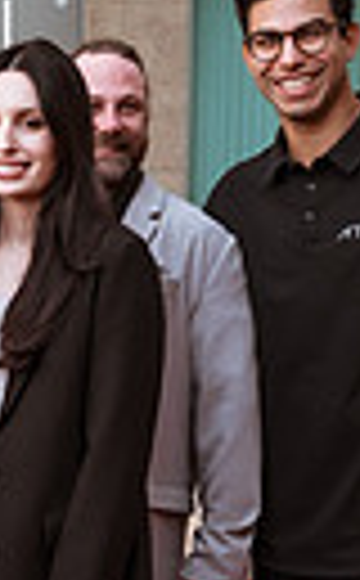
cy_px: 434
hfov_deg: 13.3
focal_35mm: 92
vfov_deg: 22.4
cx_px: -180
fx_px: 1452
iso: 1600
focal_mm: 20
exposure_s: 1/320
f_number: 3.5
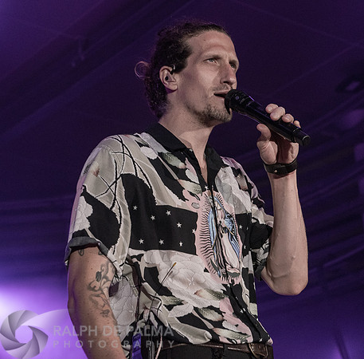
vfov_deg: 17.6
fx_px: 1154
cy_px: 120
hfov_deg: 17.8
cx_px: 263
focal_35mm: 98
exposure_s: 1/160
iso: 1600
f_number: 5.6
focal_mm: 58
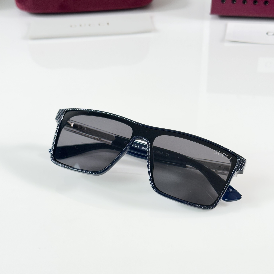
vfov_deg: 30.0
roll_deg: +2.1
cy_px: 156
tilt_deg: -34.9
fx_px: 510
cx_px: 138
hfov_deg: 30.0
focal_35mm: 57
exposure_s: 1/100
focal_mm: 6.86
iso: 64
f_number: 1.78
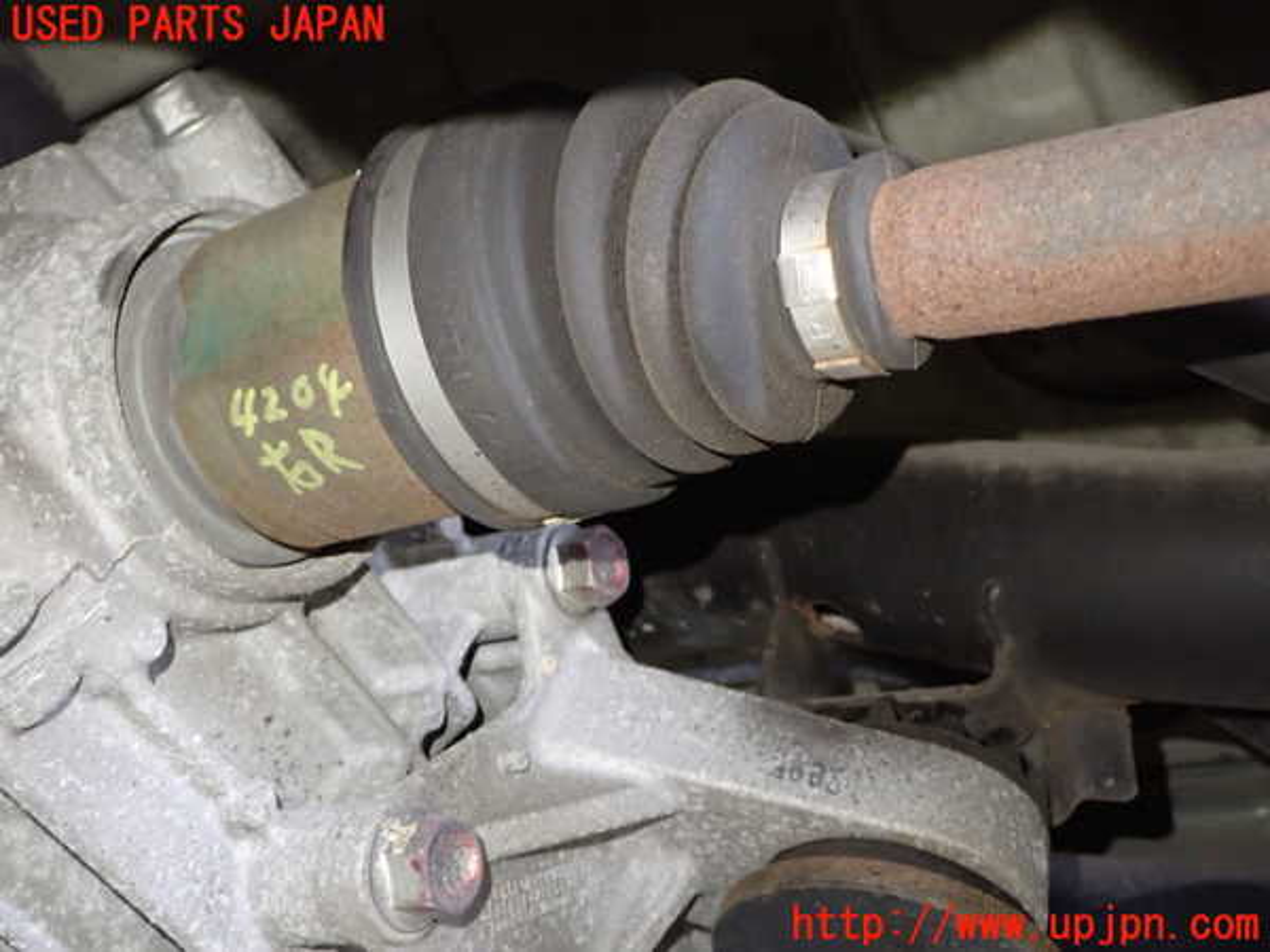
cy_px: 476
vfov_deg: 39.7
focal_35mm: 36
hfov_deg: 51.4
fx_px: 1321
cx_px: 635
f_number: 2.5
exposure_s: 1/20
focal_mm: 6.37
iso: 800
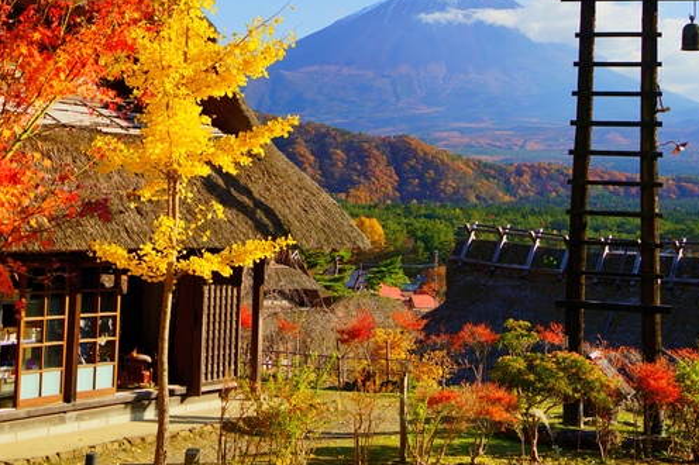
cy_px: 98
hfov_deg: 28.3
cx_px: 247
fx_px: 1378
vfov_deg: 19.0
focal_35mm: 71
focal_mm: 44
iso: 800
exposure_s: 1/1250
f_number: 5.6
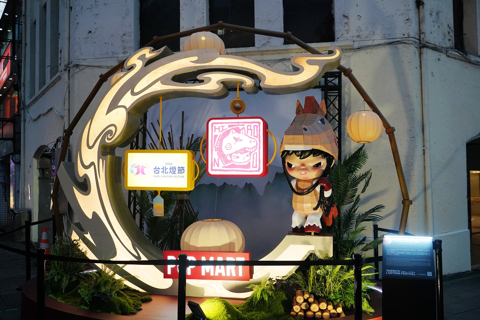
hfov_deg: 57.2
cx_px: 240
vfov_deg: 40.0
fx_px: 440
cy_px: 160
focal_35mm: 33
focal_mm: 33
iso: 1250
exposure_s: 1/160
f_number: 4
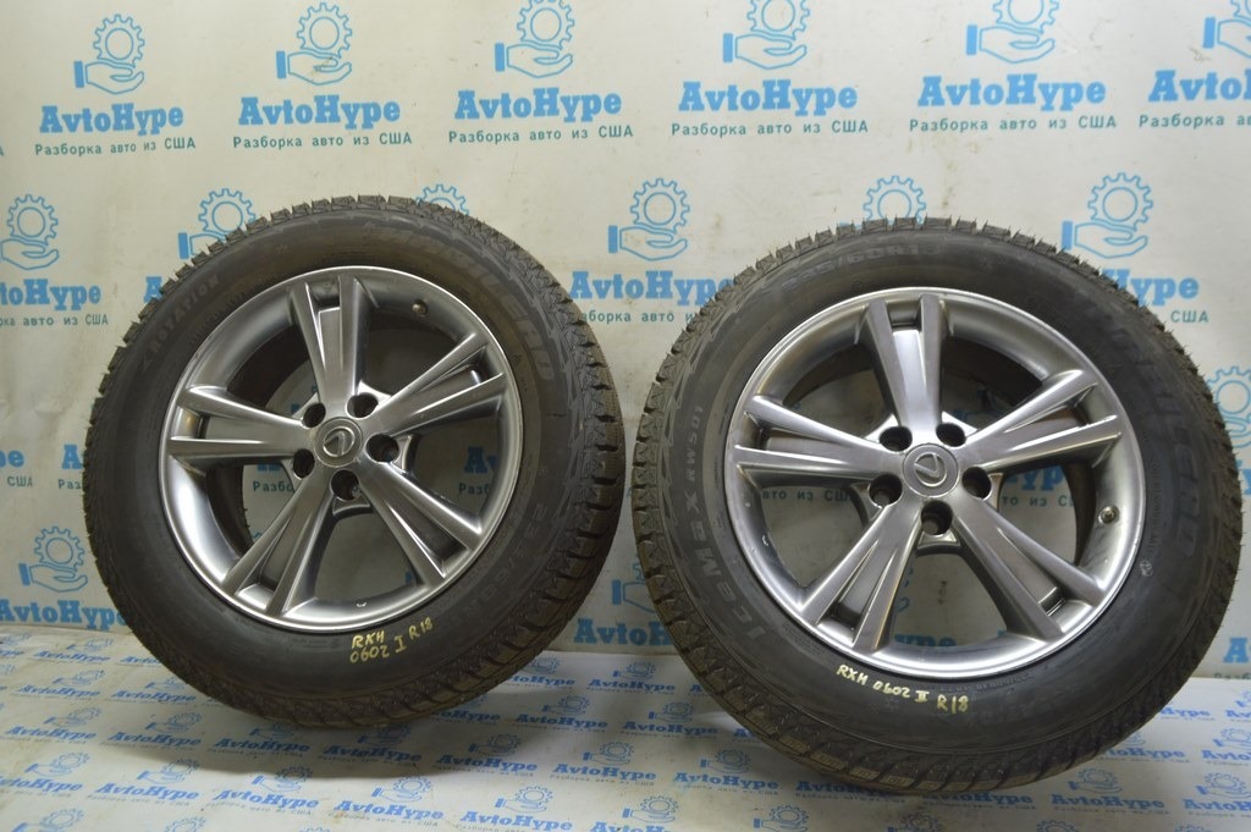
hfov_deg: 62.0
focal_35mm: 30
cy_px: 416
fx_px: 1042
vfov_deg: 43.5
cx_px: 626
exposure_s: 1/20
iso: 400
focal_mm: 20
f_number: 5.6
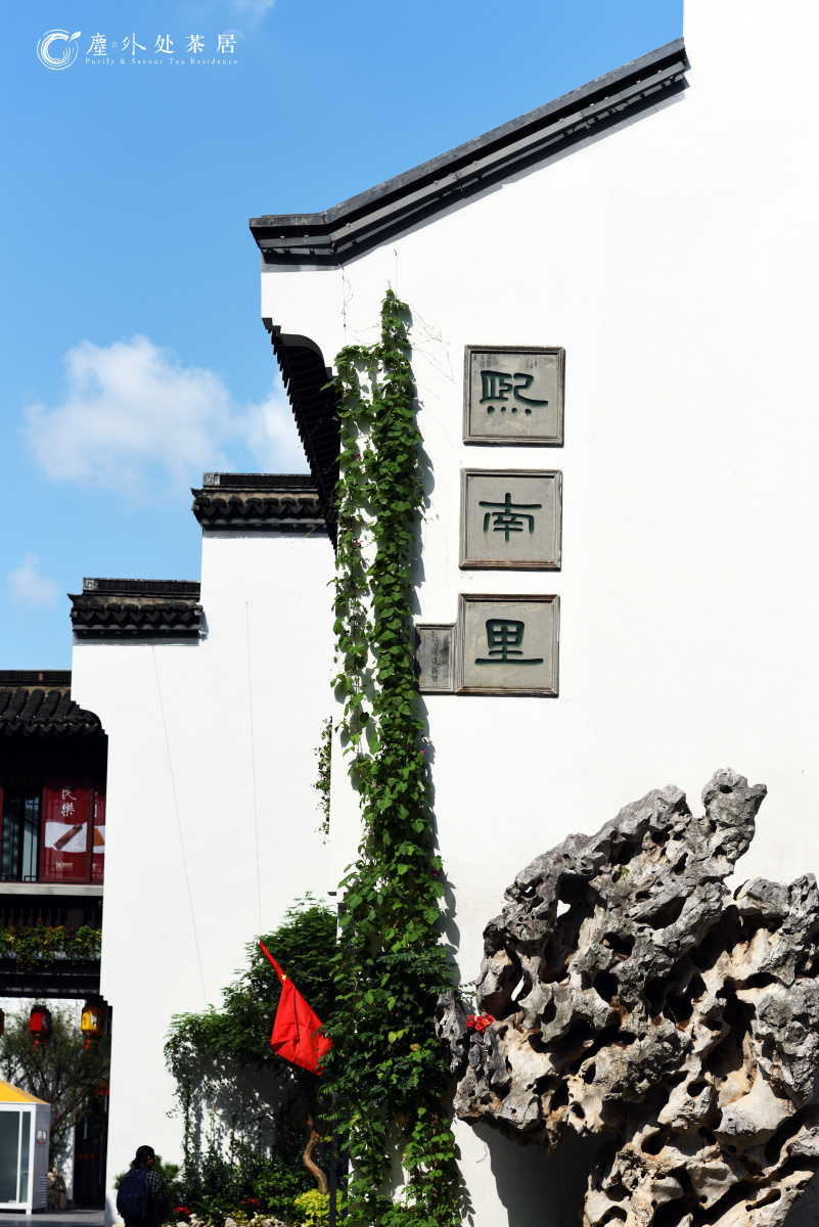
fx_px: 2898
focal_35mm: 85
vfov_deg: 23.9
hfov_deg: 16.1
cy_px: 614
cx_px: 410
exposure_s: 1/1000
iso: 100
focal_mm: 85
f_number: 5
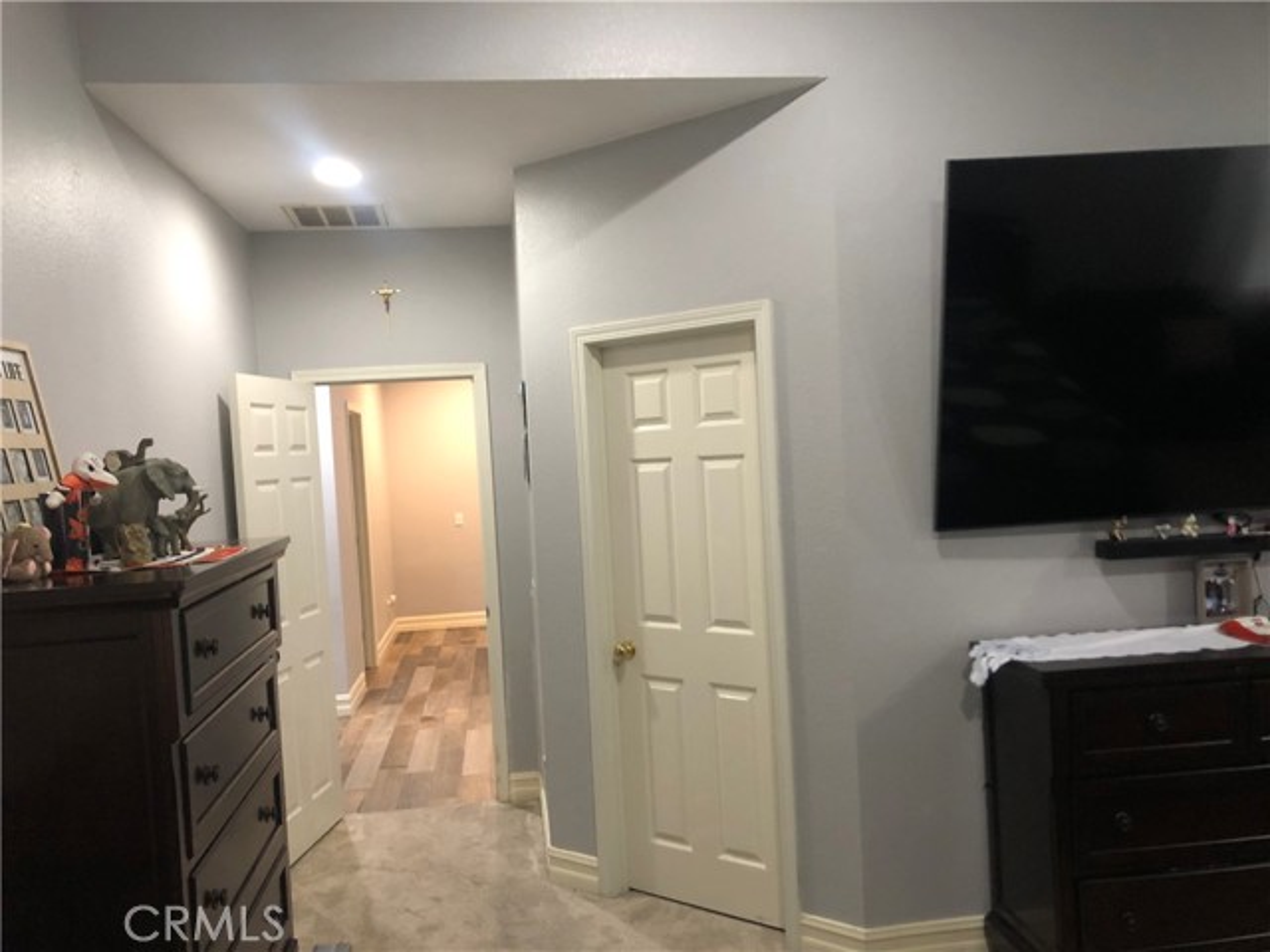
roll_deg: +3.4
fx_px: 1027
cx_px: 635
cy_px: 476
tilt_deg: -2.6
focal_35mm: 28
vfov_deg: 49.7
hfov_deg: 63.4
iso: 100
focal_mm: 4
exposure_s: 1/13
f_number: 1.8
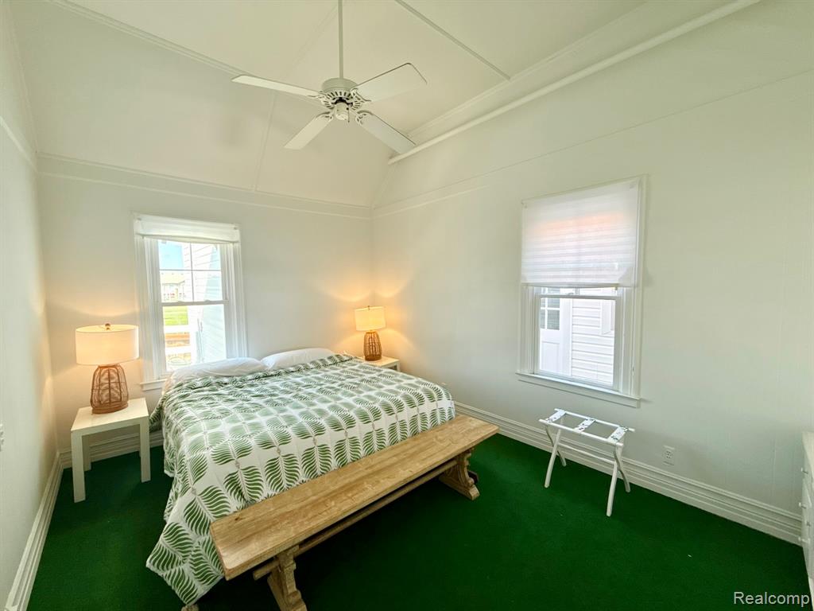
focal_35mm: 14
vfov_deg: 85.7
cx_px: 407
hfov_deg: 102.1
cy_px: 306
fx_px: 329
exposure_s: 1/120
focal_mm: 2.22
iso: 80
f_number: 2.2
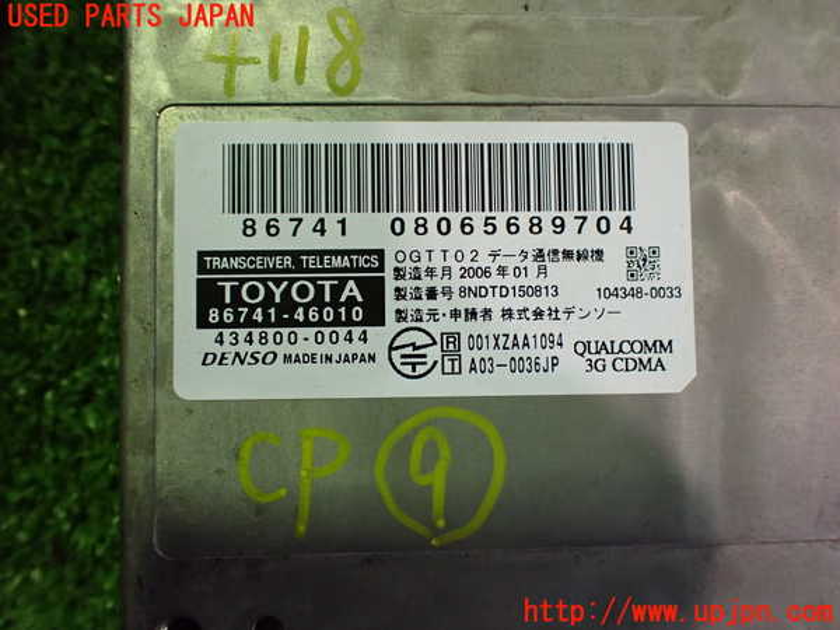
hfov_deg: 60.0
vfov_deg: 46.8
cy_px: 315
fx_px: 728
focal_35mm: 30
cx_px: 420
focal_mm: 5.4
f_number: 2.3
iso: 800
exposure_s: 1/125
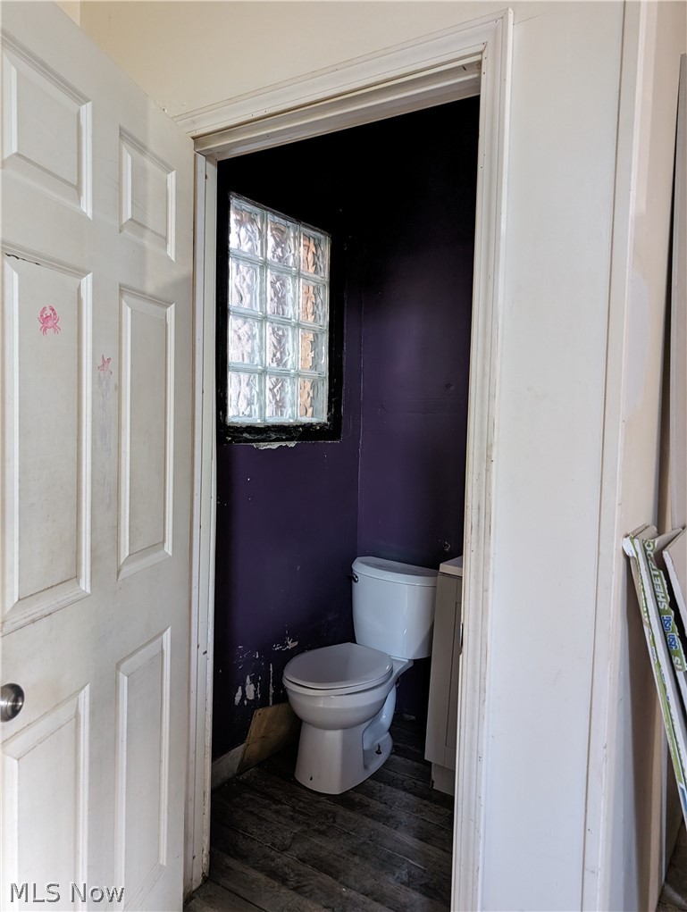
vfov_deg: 71.5
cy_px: 456
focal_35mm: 24
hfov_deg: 56.9
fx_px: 633
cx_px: 344
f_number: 1.68
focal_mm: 6.9
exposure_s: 1/143
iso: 861
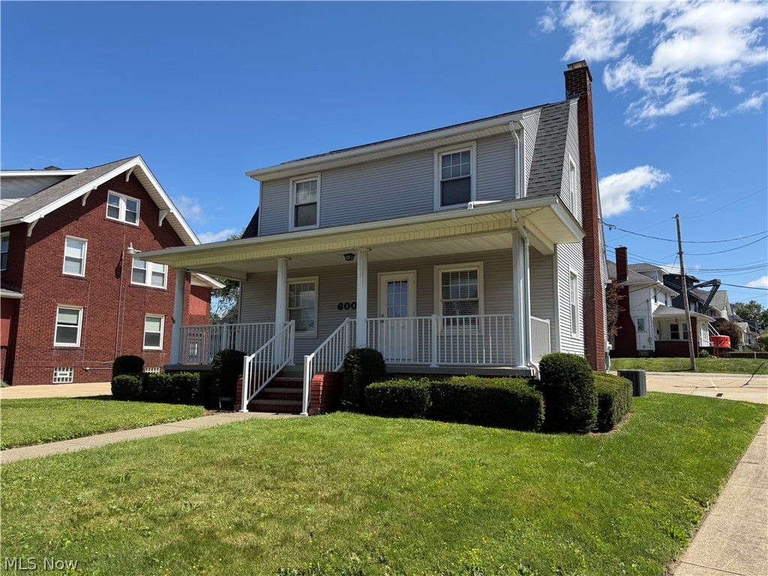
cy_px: 288
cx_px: 384
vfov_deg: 56.8
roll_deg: -1.1
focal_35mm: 24
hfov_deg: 71.6
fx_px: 532
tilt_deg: +8.0
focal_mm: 6.76
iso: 80
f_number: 1.78
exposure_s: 1/4167
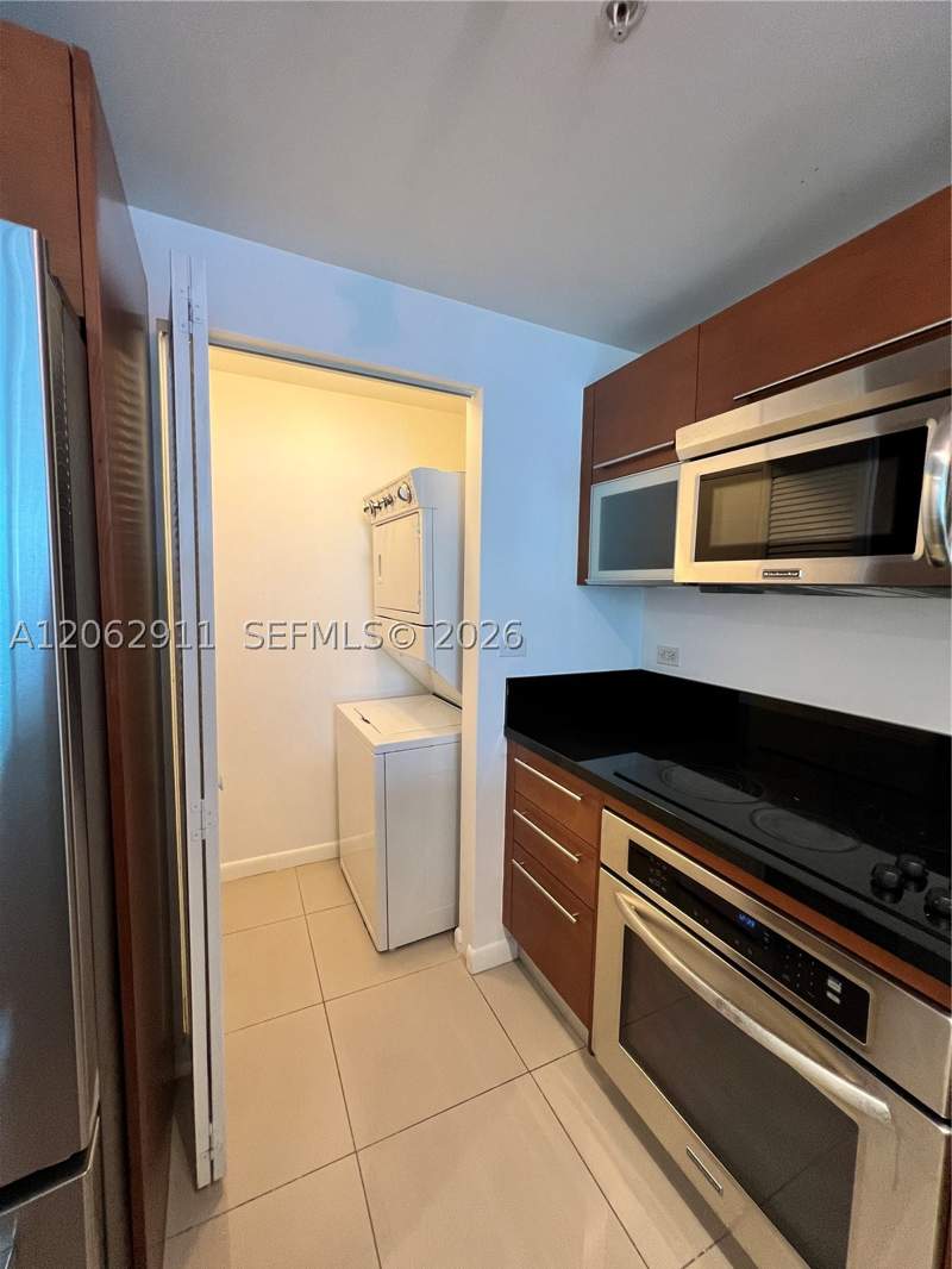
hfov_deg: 89.9
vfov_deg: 106.2
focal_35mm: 13
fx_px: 477
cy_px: 634
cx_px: 476
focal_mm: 1.57
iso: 200
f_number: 1.8
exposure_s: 1/60
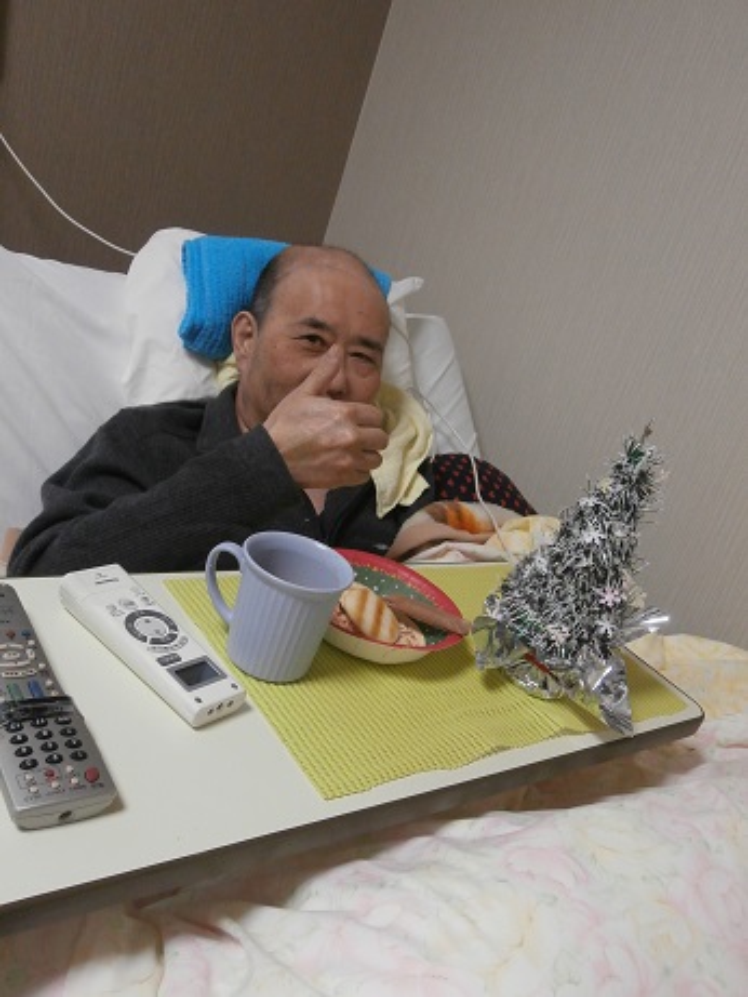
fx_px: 864
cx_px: 374
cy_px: 498
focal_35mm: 30
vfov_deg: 60.0
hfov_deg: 46.8
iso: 320
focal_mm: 5.36
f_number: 3.5
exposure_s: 1/30
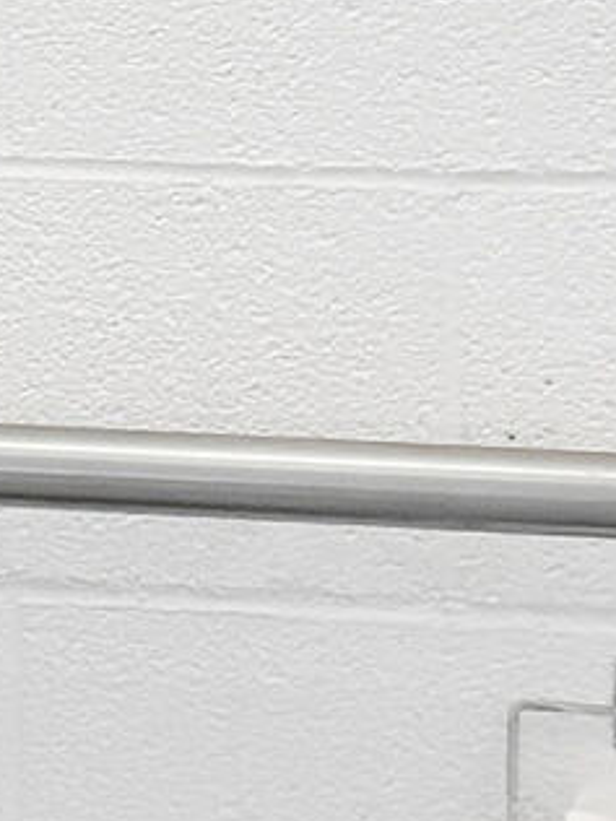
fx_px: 3607
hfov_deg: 9.1
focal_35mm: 152
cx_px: -710
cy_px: 733
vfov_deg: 12.9
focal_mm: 6.8
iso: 500
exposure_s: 1/60
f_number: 1.8
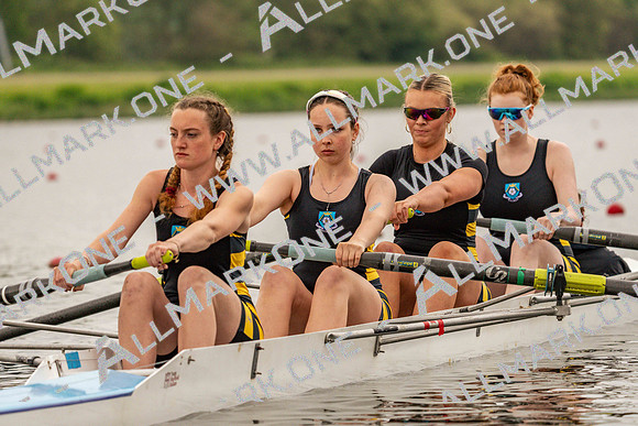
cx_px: 319
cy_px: 213
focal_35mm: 306
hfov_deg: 6.7
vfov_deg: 4.5
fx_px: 5424
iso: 1000
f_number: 6.3
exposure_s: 1/1600
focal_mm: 306
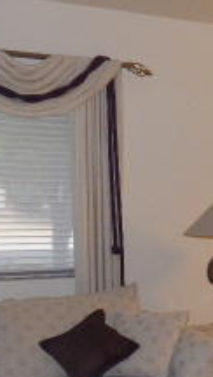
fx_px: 711
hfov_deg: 16.3
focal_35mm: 71
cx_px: 257
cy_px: 291
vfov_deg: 29.2
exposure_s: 1/60
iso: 200
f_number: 2.9
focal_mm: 3.78
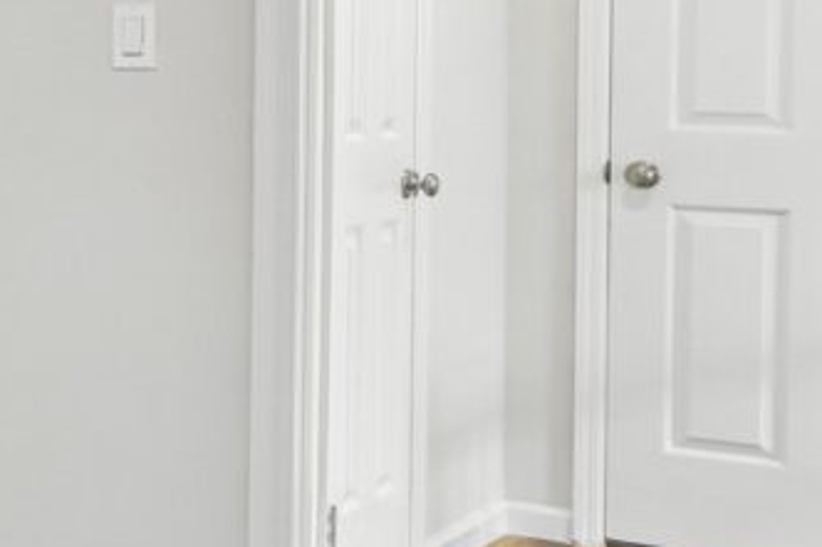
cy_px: 27
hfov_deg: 16.1
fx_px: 1871
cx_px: -998
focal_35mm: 82
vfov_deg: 16.4
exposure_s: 1/20
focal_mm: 17
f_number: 9
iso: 250
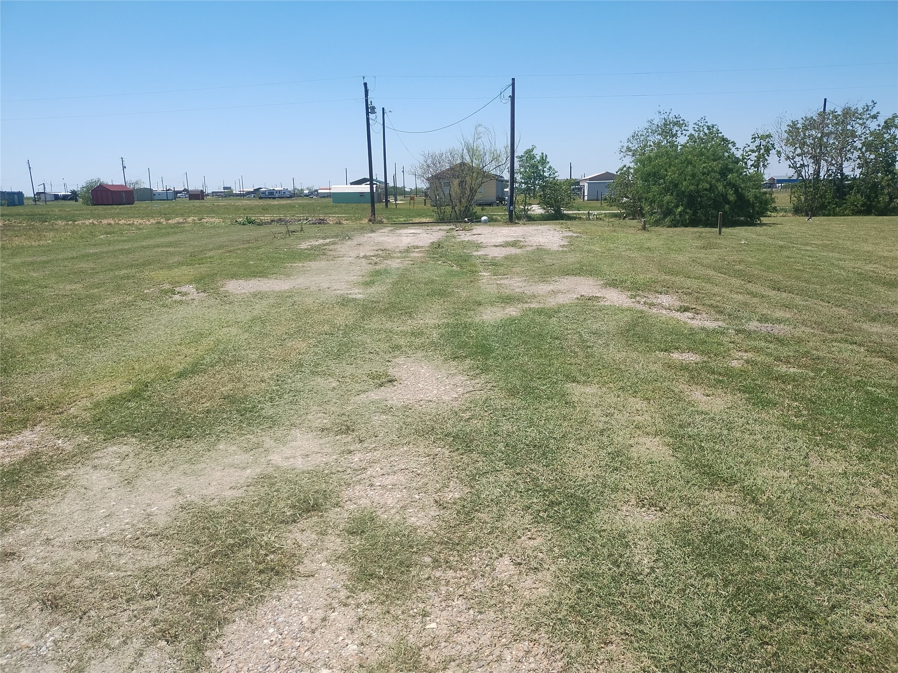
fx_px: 649
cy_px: 336
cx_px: 449
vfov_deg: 54.9
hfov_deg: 69.4
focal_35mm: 25
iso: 100
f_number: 1.7
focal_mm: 4.71
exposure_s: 1/3553
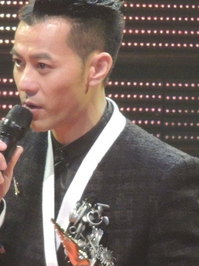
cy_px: 189
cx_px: 84
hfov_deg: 0.8
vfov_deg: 1.0
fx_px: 14498
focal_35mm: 1890
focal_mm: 180
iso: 800
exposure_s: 1/80
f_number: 5.9
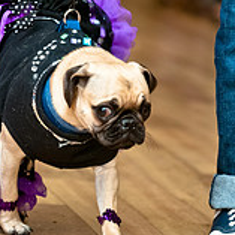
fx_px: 3796
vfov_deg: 3.5
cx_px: 123
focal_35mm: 494
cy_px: 82
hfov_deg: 3.5
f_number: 3.5
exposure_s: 1/200
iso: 200
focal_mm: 135
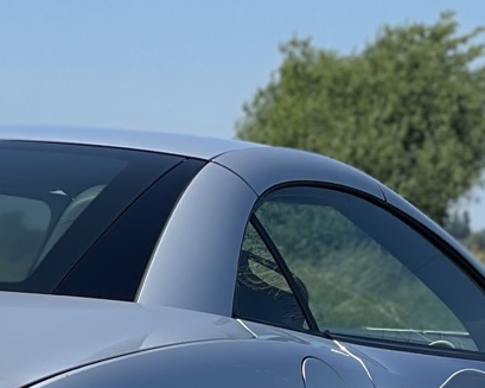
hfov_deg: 8.2
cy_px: 411
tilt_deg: -1.6
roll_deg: +0.5
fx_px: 3372
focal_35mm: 235
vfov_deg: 6.6
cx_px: 66
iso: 25
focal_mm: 6
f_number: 2
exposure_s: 1/1776
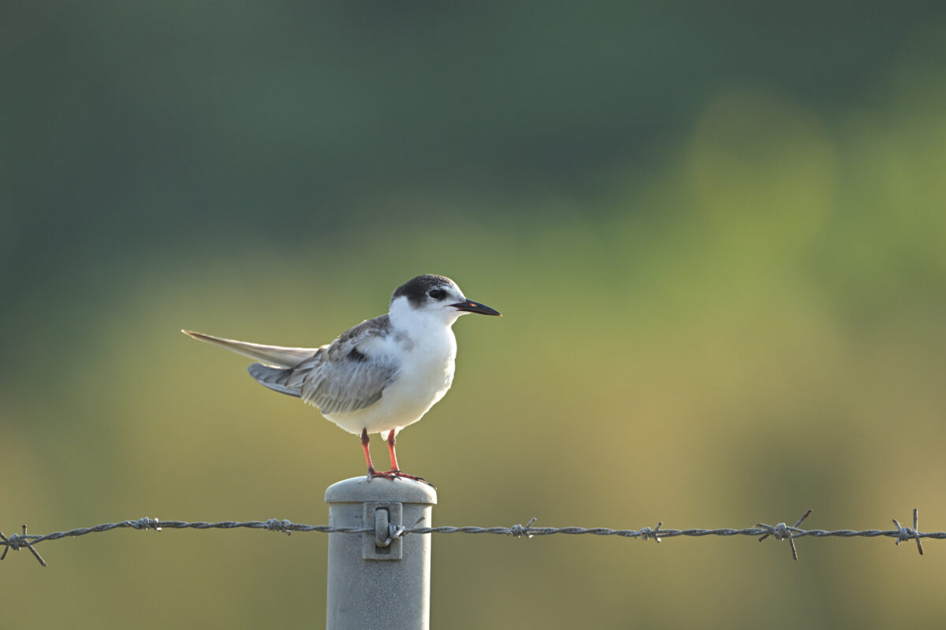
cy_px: 315
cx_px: 473
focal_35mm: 800
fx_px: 21021
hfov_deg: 2.6
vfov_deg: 1.7
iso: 1000
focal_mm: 800
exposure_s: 1/1000
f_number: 7.1
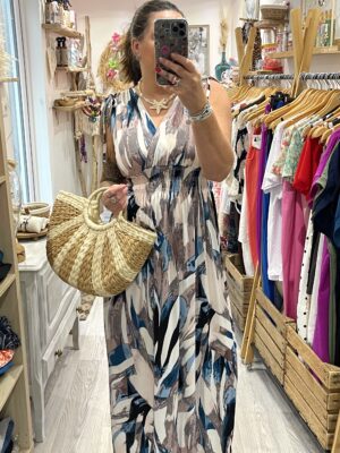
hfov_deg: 54.9
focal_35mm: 25
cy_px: 226
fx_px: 327
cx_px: 170
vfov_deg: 69.4
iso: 125
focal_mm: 5.1
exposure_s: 1/50
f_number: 1.6
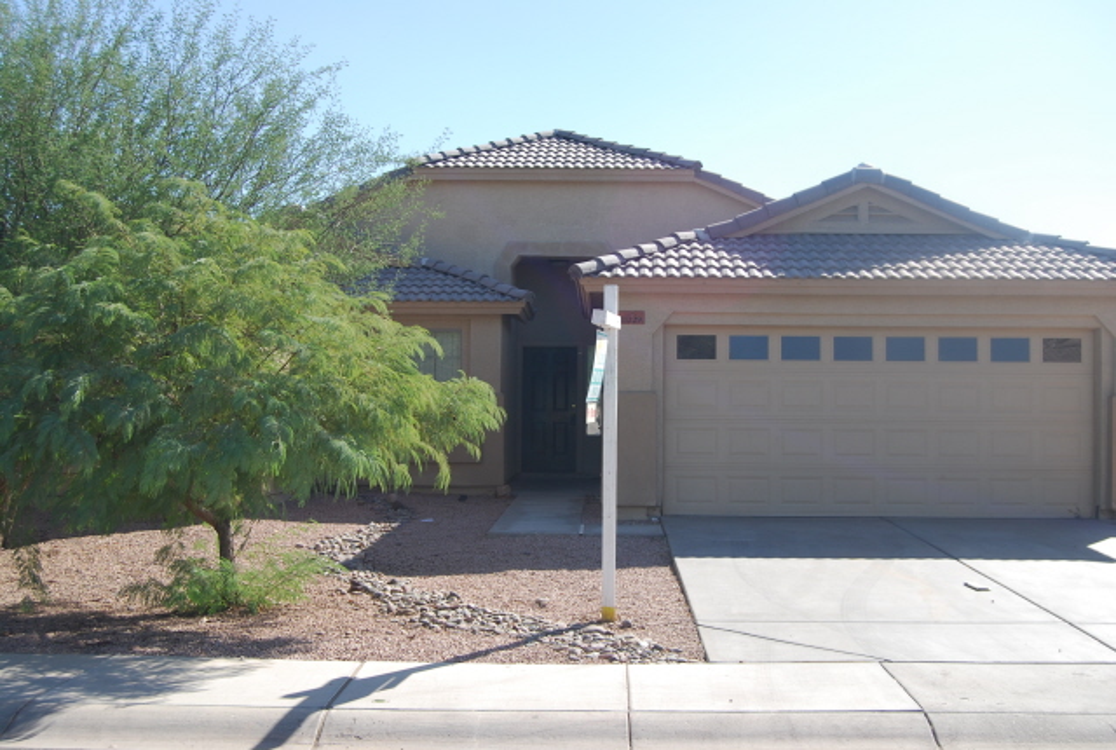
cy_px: 375
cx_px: 558
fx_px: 1398
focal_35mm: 45
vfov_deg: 30.0
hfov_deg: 43.5
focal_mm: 30
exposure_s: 1/200
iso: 100
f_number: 7.1
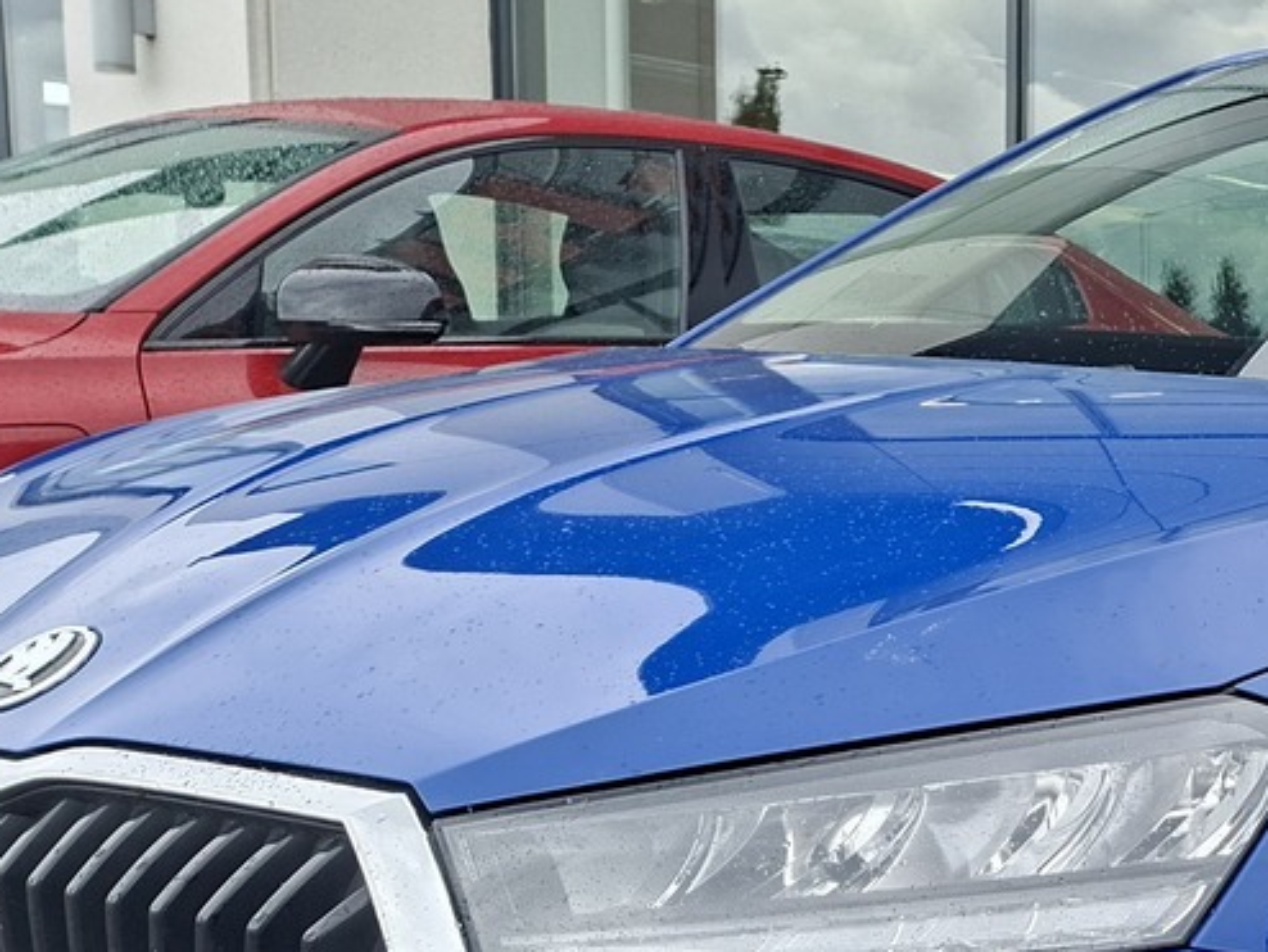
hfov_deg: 25.9
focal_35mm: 67
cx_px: 1525
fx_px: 2455
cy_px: 985
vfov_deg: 21.1
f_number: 1.8
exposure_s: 1/364
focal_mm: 5.54
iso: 40
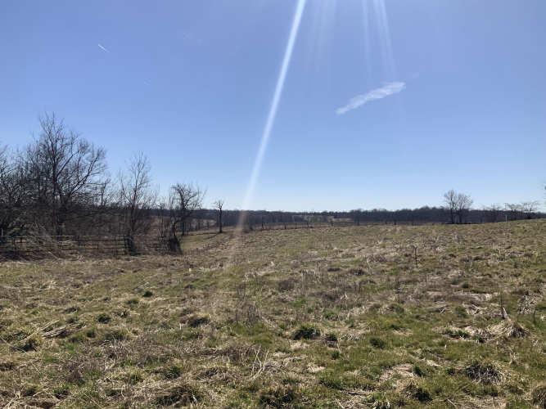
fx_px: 457
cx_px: 273
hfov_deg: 61.7
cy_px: 204
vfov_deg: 48.2
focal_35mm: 29
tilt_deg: +1.0
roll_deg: -2.1
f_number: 1.8
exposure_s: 1/4065
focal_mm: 3
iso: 20
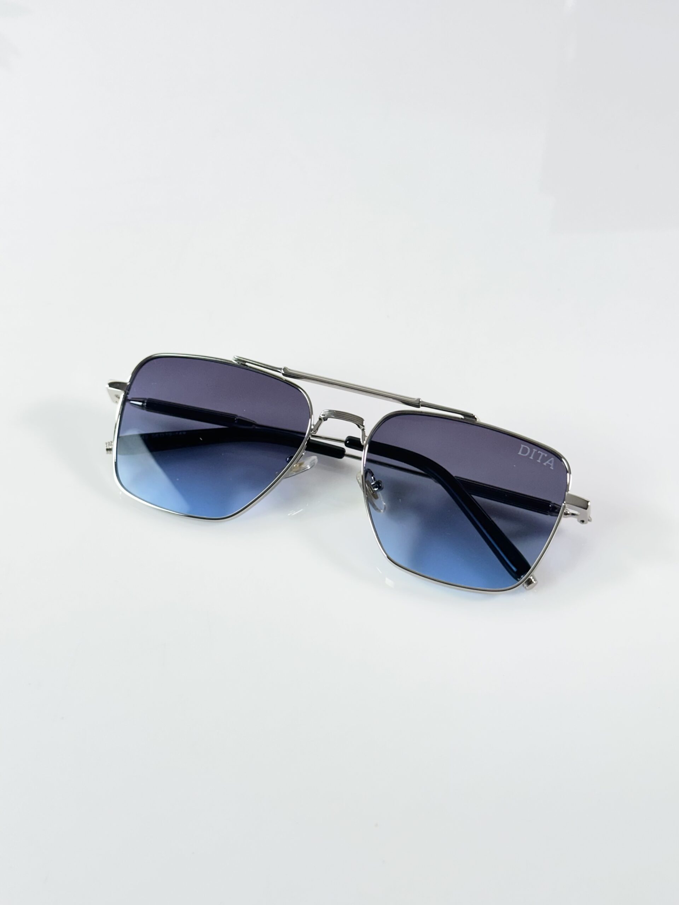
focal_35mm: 48
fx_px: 1255
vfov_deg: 39.7
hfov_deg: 30.3
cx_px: 340
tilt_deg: -49.5
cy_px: 452
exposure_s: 1/100
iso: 80
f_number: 1.78
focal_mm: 6.86
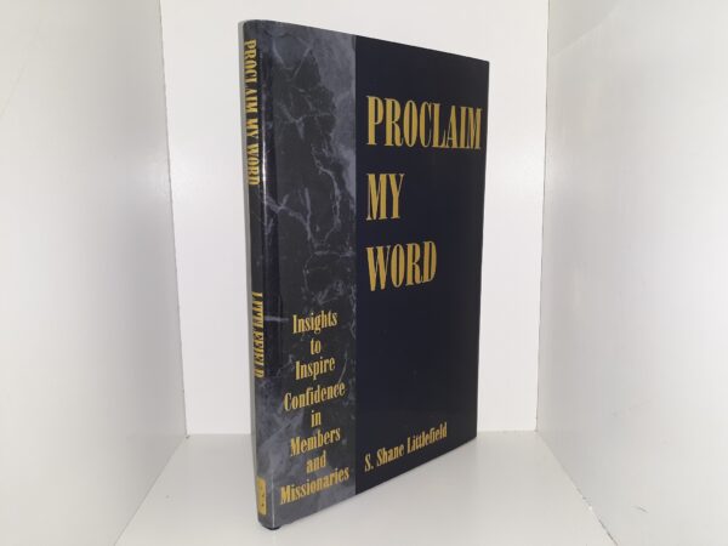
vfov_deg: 49.7
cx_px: 364
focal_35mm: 28
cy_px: 273
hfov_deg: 63.4
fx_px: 589
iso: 50
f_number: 1.7
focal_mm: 3.7
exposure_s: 1/120
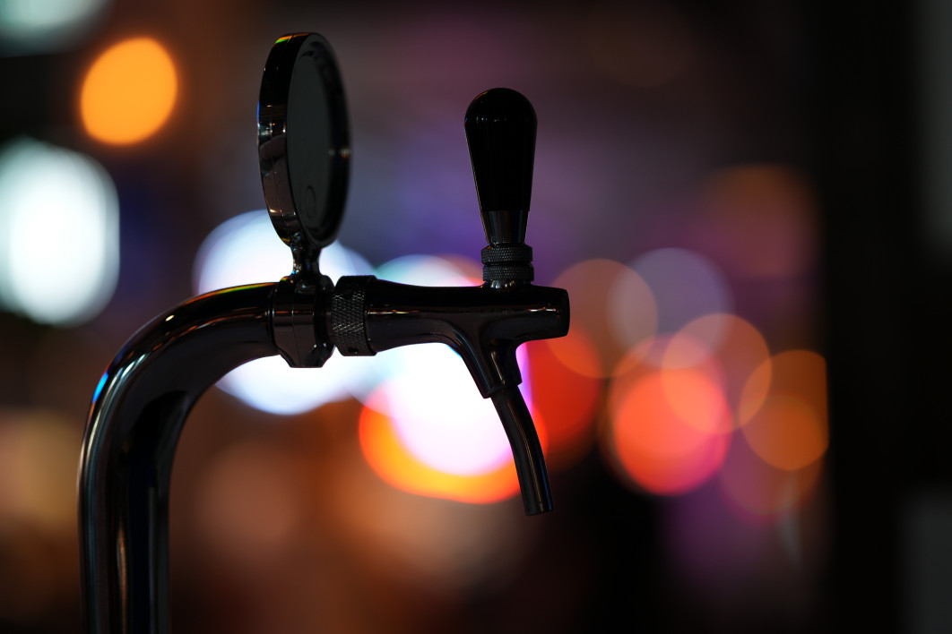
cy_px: 317
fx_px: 2248
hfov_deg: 23.9
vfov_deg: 16.1
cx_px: 476
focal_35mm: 85
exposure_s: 1/125
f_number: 1.4
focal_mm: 85
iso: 250
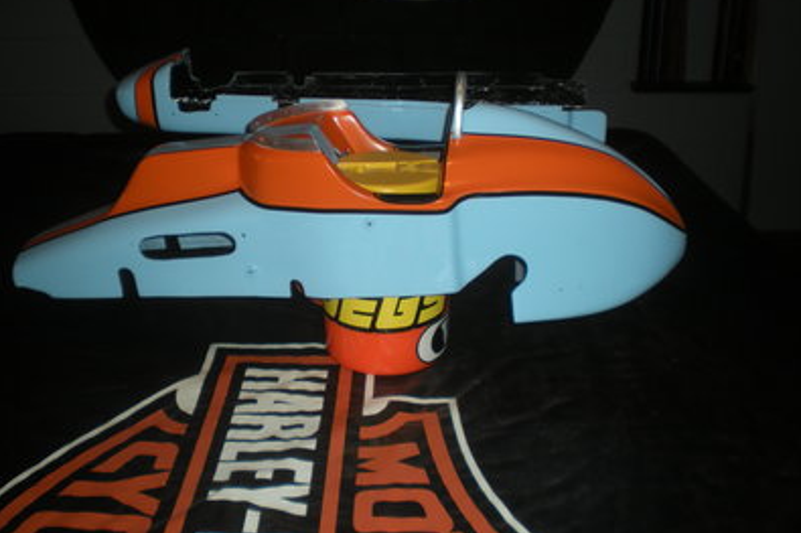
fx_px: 890
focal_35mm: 40
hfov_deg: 48.5
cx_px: 404
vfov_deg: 33.3
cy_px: 241
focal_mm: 6.3
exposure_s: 1/60
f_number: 3.1
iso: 64
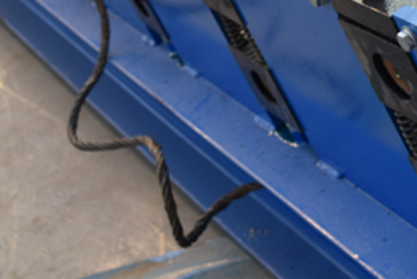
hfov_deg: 18.1
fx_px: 1286
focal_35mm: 111
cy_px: -81
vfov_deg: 12.0
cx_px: 380
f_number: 5.6
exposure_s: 1/125
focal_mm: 24
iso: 400
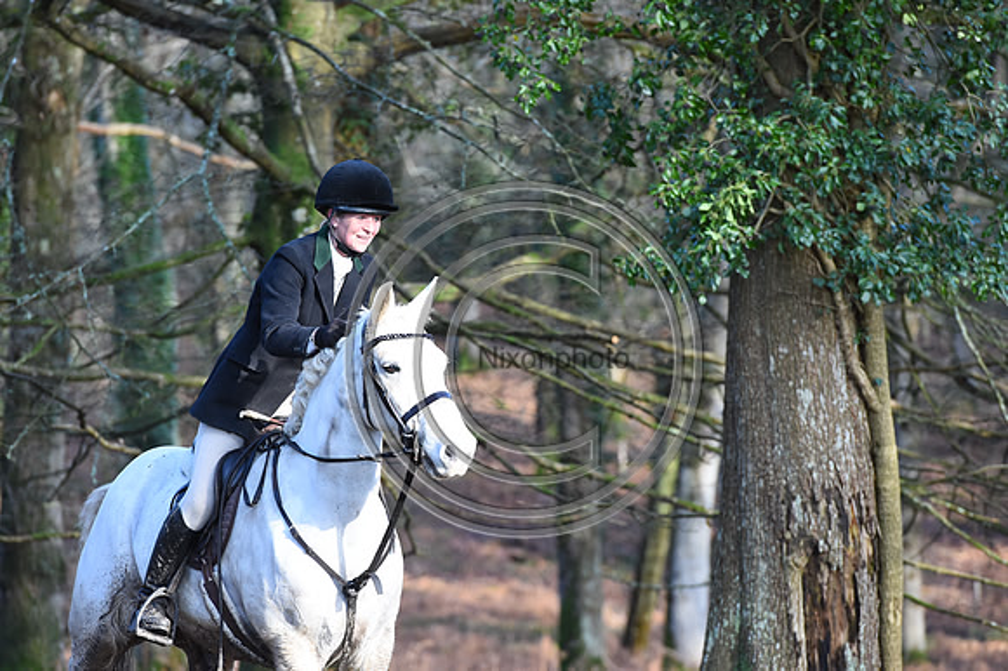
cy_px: 336
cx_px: 504
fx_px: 5597
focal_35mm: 200
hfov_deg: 10.3
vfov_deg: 6.9
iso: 2800
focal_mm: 200
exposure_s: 1/800
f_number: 5.6
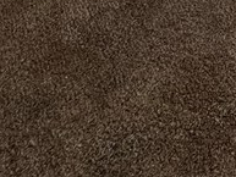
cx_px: 461
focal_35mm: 69
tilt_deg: -17.4
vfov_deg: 13.6
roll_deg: -2.1
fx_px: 471
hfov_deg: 18.9
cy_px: -272
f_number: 1.8
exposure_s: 1/99
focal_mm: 1.57
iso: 100
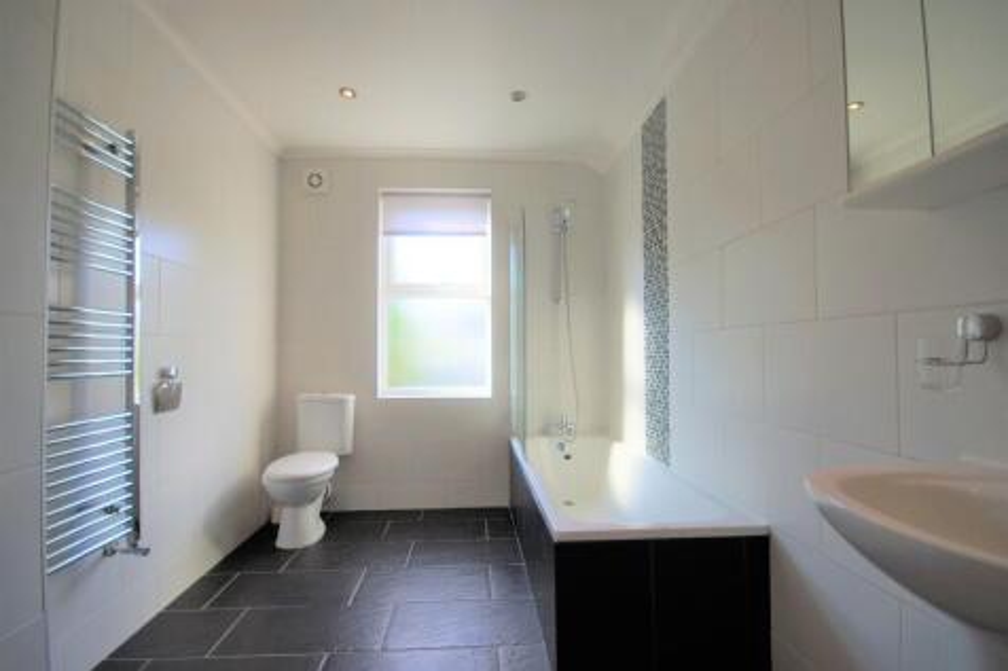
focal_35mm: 15
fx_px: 420
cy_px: 336
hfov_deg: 100.4
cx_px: 504
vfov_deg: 77.3
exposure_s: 1/160
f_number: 4
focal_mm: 10
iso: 160
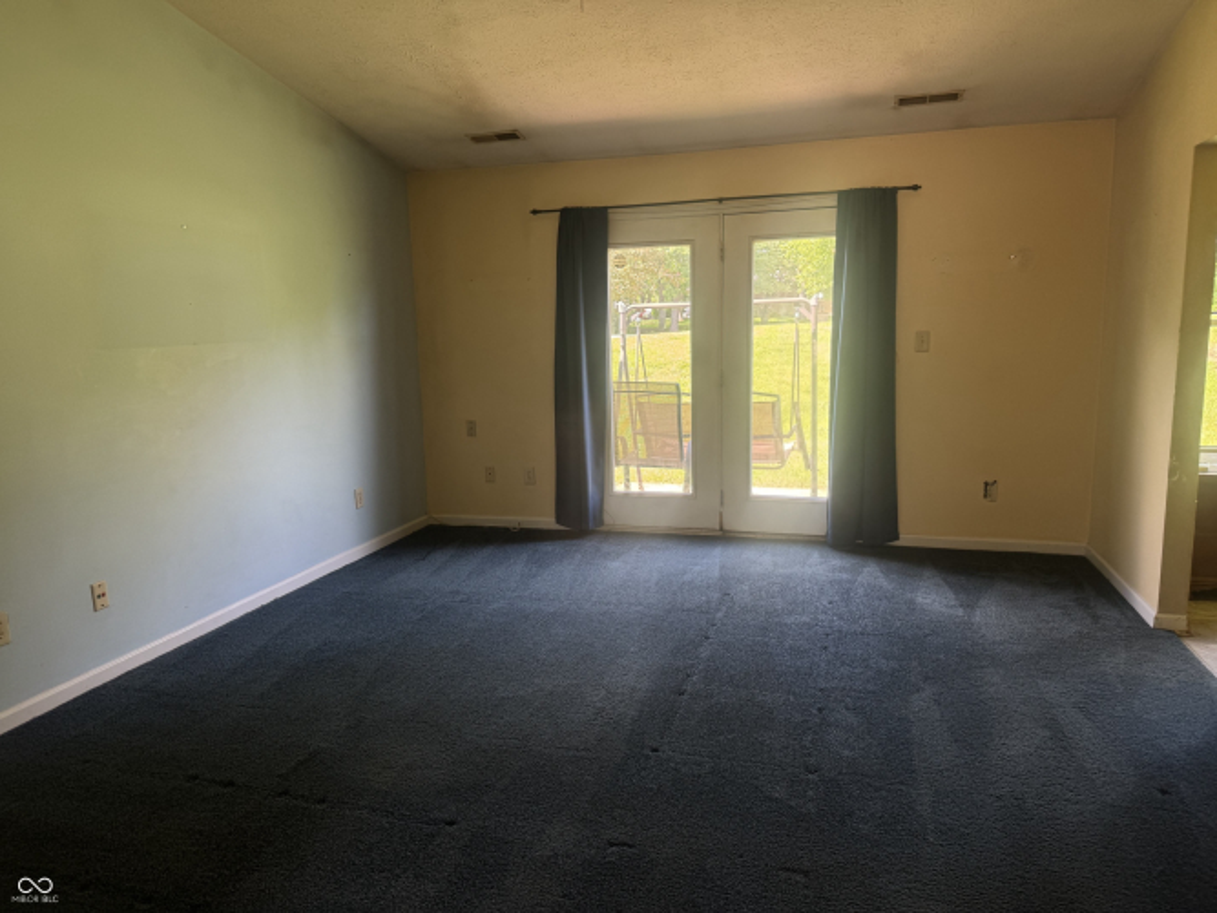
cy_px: 456
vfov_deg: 56.8
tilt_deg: -7.6
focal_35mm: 24
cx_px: 608
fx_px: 844
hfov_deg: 71.6
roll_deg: +0.8
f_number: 1.78
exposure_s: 1/121
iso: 64
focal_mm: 6.76
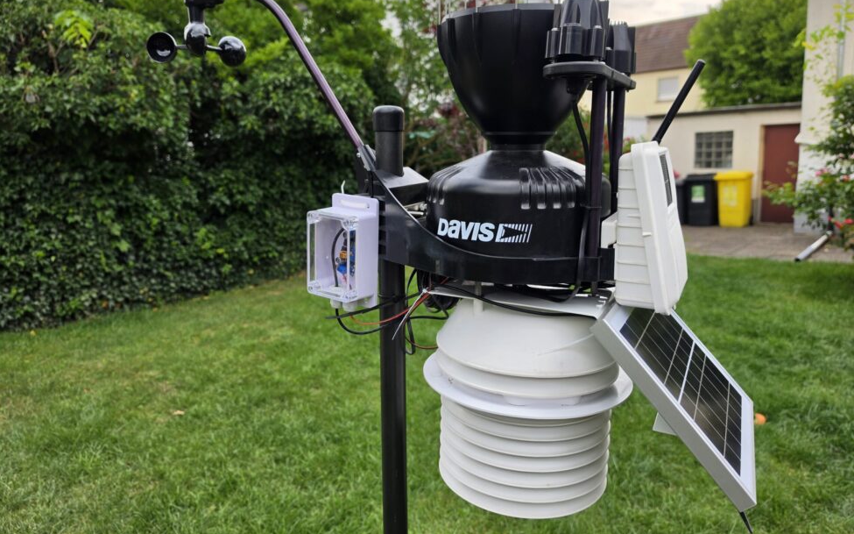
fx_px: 582
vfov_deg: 49.3
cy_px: 262
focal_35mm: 25
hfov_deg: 72.5
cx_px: 437
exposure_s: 1/185
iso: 10
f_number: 1.4
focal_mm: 6.5
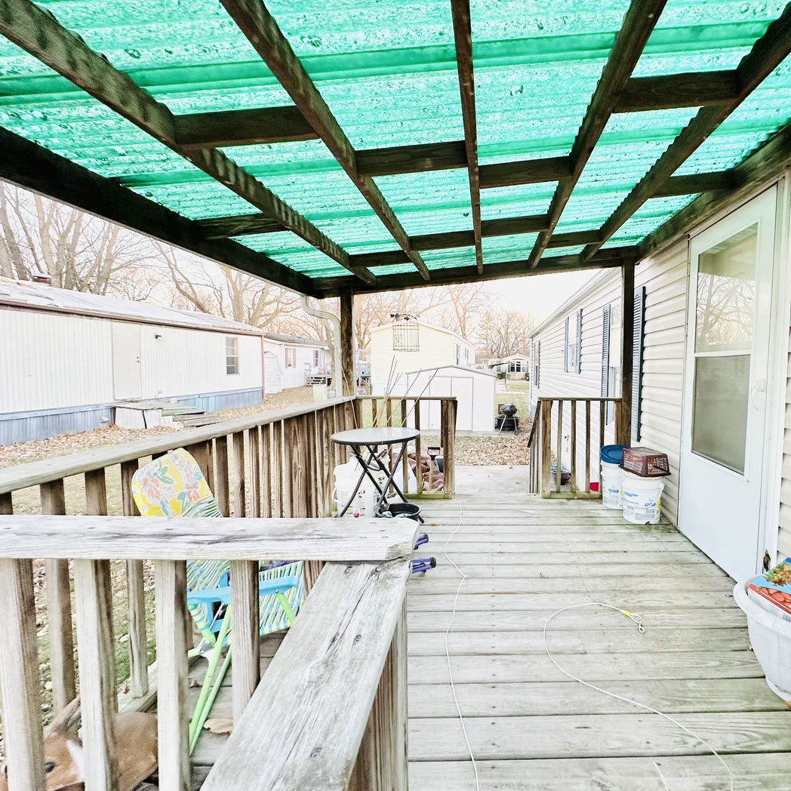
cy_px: 393
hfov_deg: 81.9
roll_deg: -1.2
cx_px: 508
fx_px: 439
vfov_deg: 84.0
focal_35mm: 17
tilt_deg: -0.8
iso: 160
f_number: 2.2
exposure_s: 1/99
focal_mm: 2.22
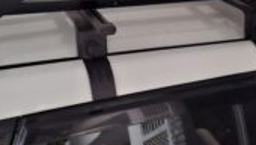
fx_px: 401
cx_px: 163
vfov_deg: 20.4
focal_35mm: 59
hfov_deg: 35.2
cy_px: 76
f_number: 1.8
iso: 1250
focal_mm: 5.54
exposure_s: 1/20
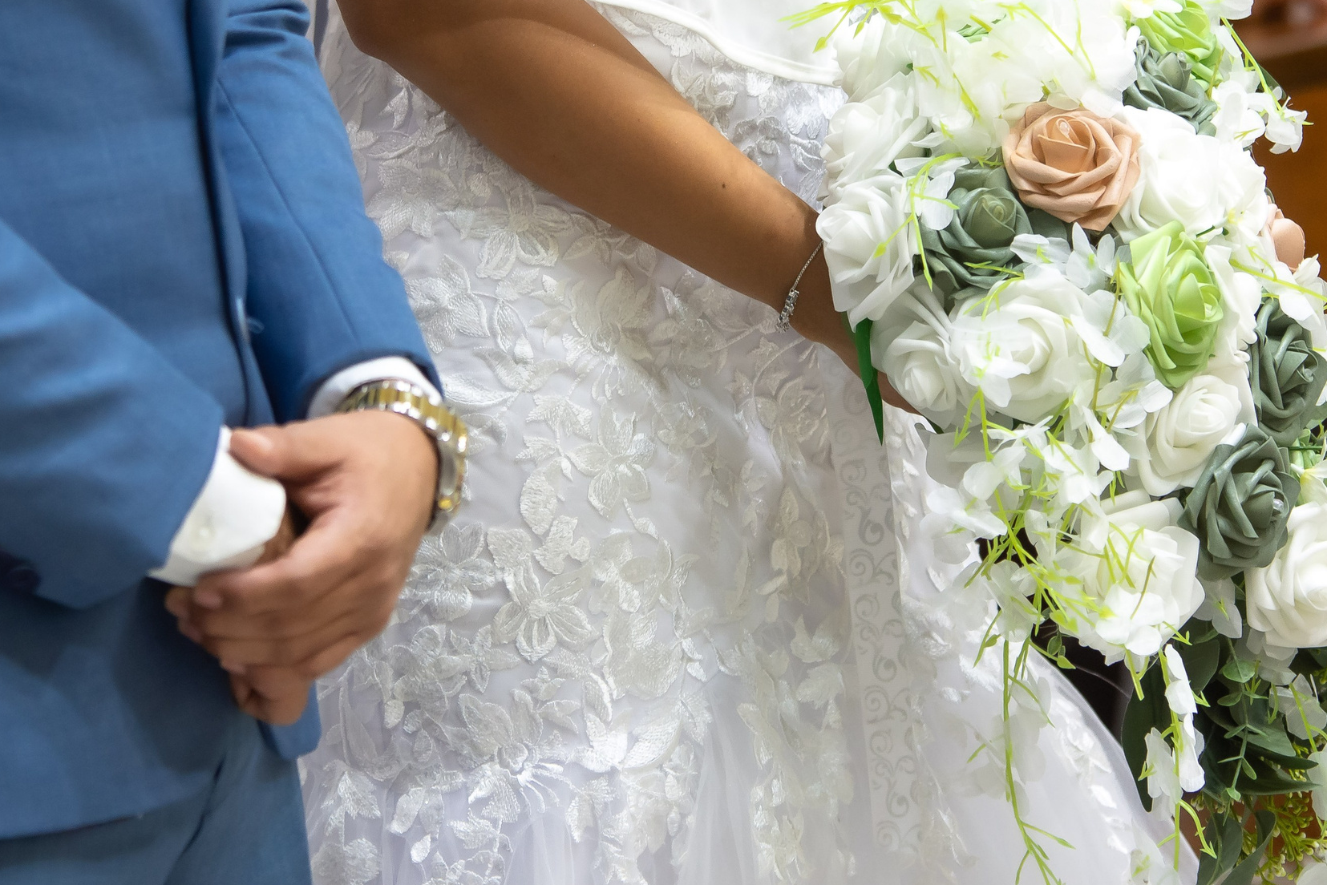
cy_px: 285
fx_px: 10433
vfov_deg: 4.9
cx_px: 555
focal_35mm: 283
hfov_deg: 7.3
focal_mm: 122
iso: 1000
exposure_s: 1/125
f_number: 4.5
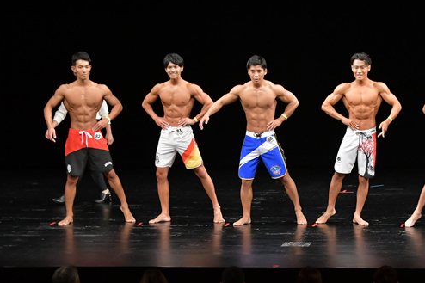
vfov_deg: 7.1
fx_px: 2278
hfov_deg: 10.6
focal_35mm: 193
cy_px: 137
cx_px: 318
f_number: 5.6
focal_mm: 82
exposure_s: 1/400
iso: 3200
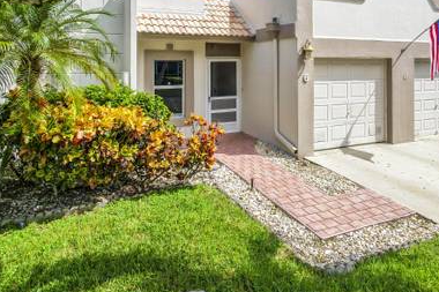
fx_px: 341
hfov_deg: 65.1
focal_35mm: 28
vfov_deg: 44.2
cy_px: 59
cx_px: 253
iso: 100
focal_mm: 3.05
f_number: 2.2
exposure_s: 1/500
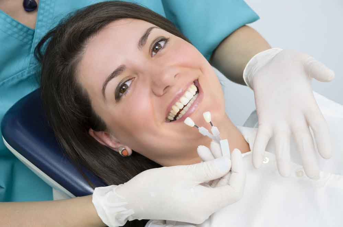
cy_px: 114
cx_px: 172
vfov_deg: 18.8
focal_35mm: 72
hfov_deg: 28.1
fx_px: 685
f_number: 6.3
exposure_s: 1/80
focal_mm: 48
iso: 160
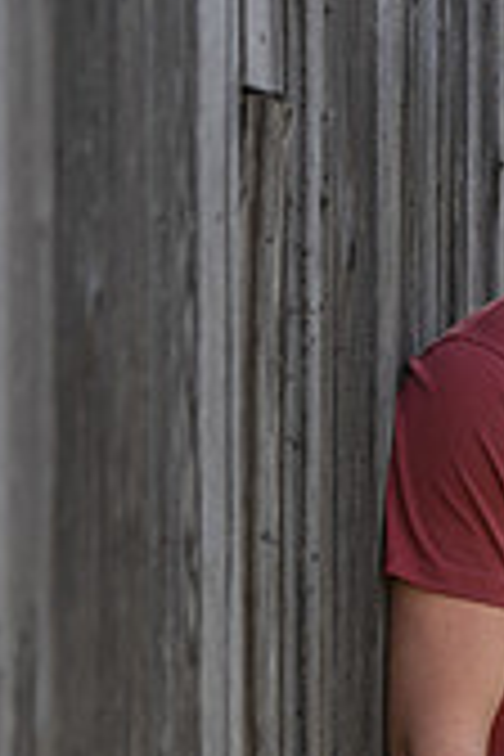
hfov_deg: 6.4
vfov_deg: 9.6
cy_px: 612
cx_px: 616
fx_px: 4494
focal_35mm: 214
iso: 64
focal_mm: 80
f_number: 2.8
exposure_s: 1/250
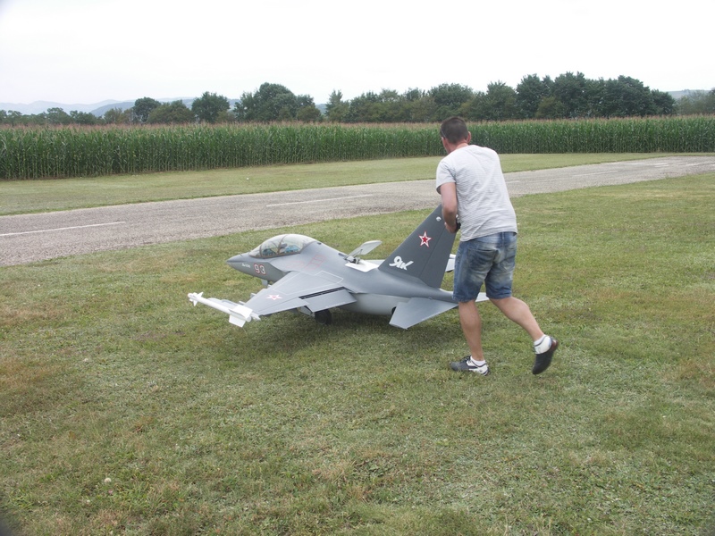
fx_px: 682
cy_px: 268
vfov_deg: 42.9
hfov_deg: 55.4
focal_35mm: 33
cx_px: 358
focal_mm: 8.5
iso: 100
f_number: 5.6
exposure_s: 1/200
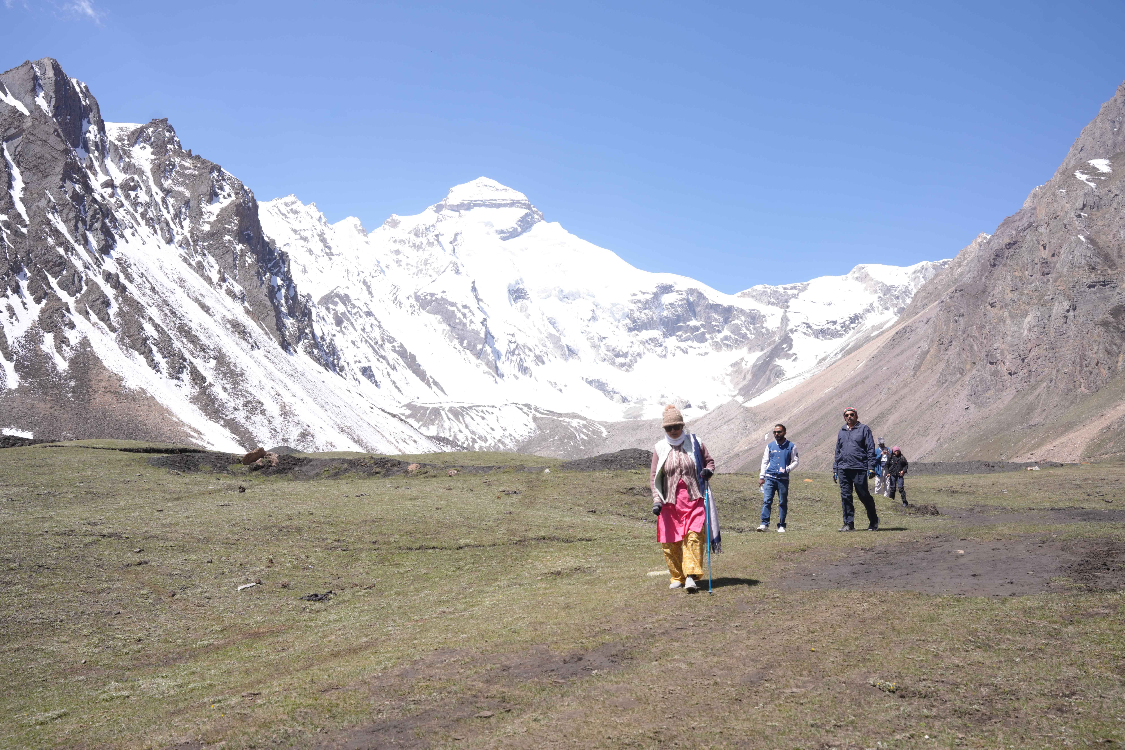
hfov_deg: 61.8
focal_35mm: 30
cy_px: 375
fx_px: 941
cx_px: 562
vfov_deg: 43.5
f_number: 5.6
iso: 200
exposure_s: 1/640
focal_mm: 30.1
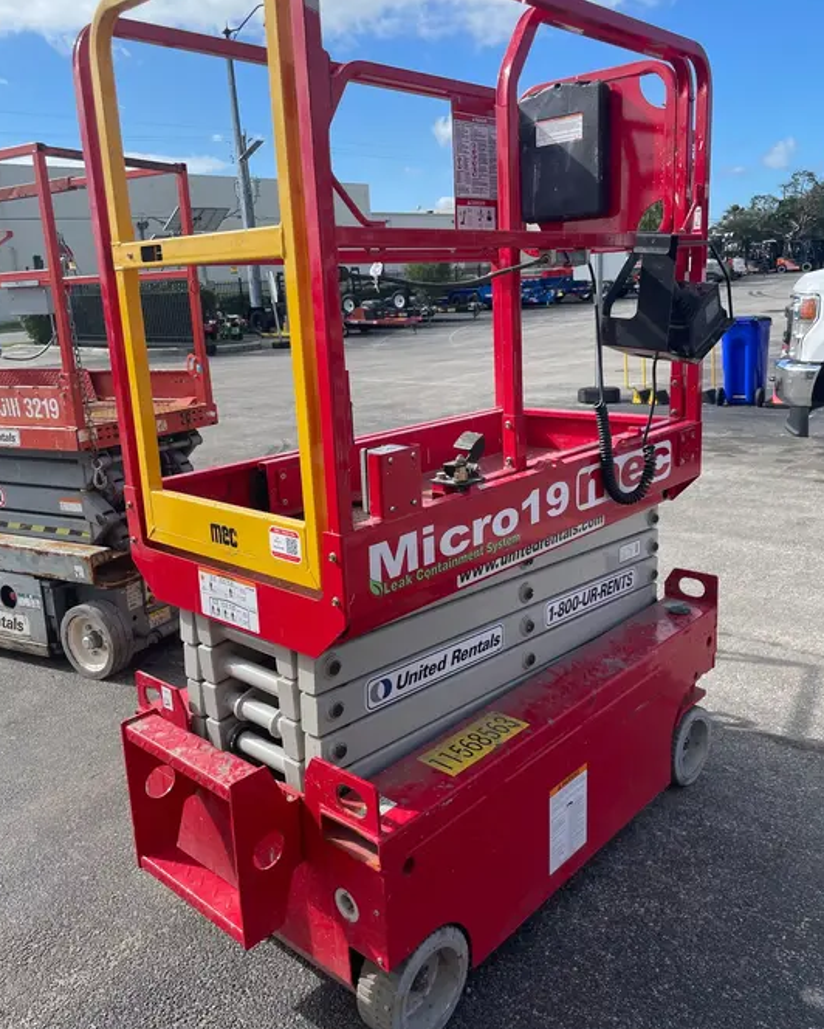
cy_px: 480
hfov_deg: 51.6
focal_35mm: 28
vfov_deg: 62.1
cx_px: 415
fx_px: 853
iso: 50
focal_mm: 4.2
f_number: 1.6
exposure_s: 1/3205
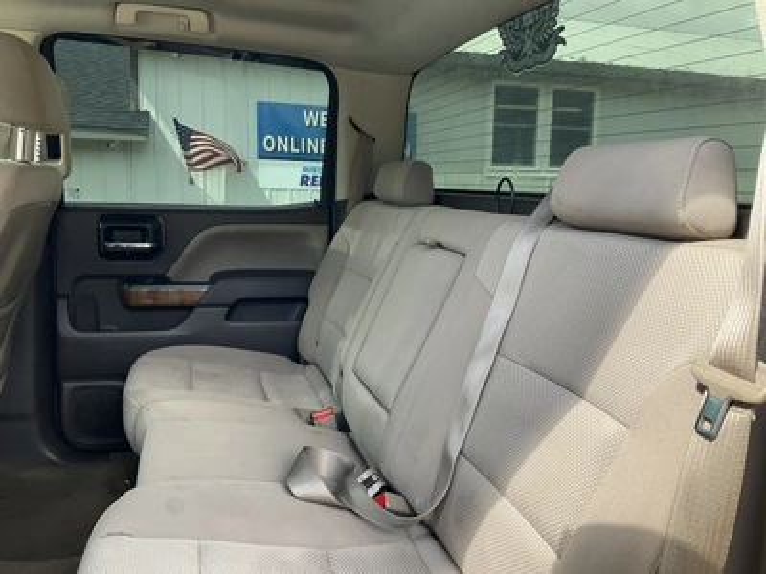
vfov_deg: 48.2
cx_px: 383
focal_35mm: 29
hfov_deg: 61.7
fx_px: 642
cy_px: 287
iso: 32
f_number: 1.8
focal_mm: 3
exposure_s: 1/160
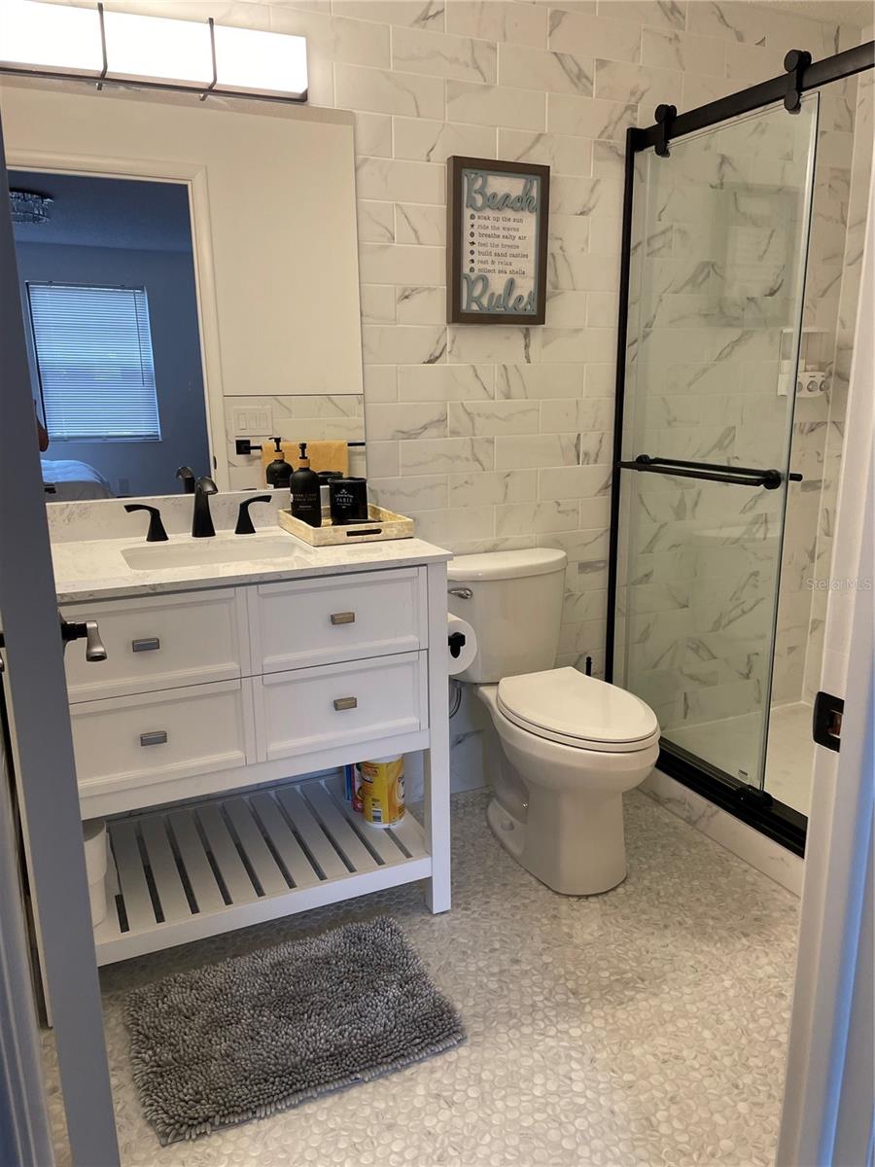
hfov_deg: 53.1
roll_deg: +0.6
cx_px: 438
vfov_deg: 67.3
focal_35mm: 26
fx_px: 876
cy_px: 584
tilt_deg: -12.9
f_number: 1.6
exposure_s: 1/120
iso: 125
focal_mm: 4.2
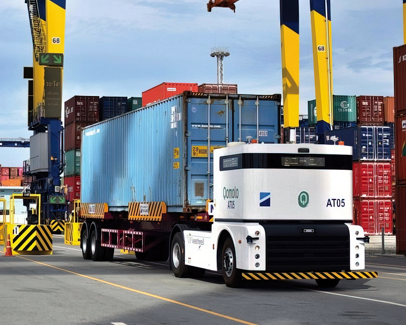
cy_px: 113
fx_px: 1046
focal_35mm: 87
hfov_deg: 21.7
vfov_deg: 17.6
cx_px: 77
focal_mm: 50
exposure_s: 1/4000
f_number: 2
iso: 71
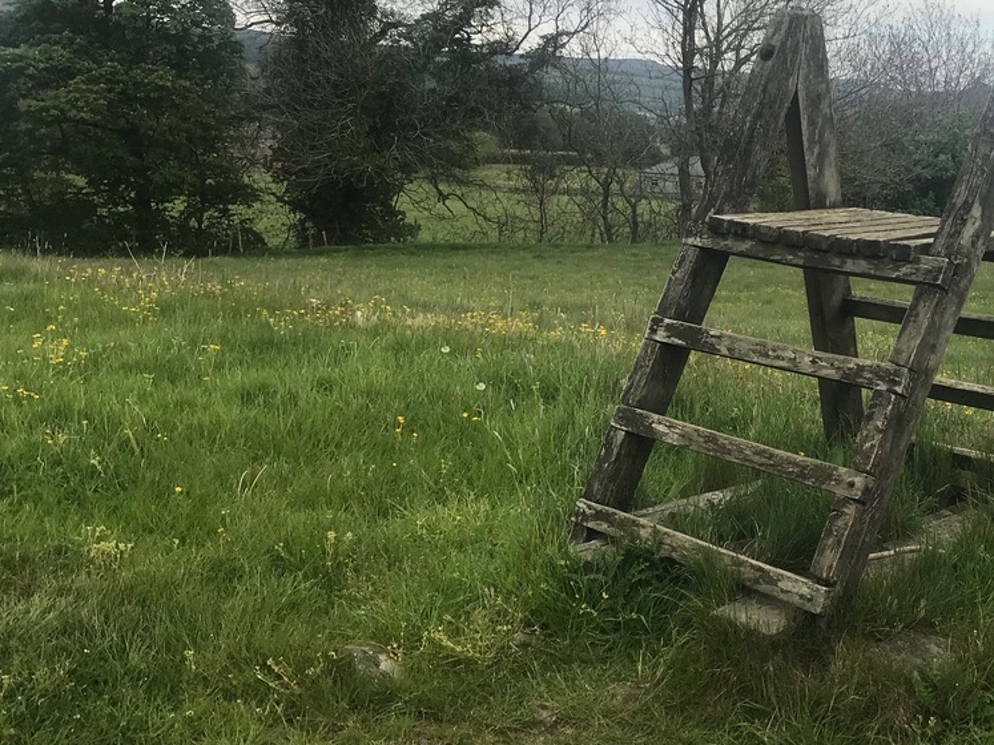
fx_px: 1378
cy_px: 376
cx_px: 800
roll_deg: -1.4
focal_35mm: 48
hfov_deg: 38.2
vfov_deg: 30.3
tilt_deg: -10.3
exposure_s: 1/1076
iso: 20
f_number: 1.8
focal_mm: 3.99
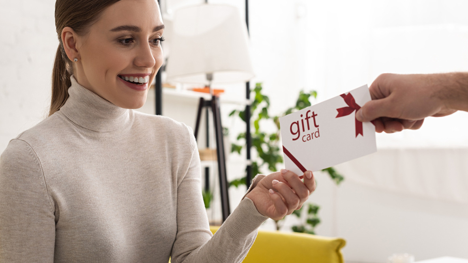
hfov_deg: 39.2
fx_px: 658
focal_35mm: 53
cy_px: 117
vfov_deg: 22.6
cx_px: 234
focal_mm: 50
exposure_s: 1/200
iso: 320
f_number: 4.5
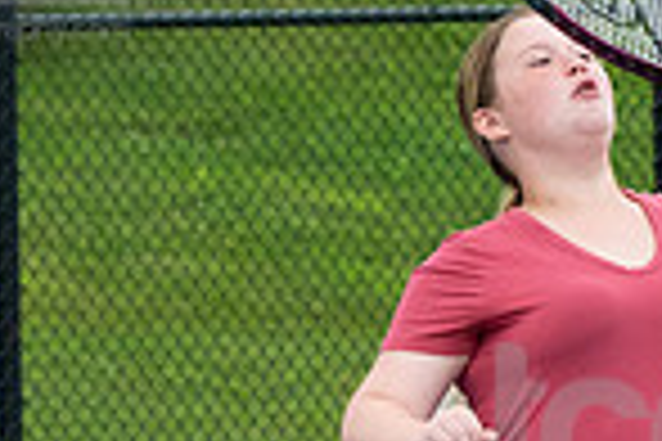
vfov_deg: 3.3
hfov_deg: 5.0
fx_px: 7594
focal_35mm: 413
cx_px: 630
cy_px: 504
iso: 1250
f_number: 5.6
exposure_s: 1/1000
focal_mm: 70
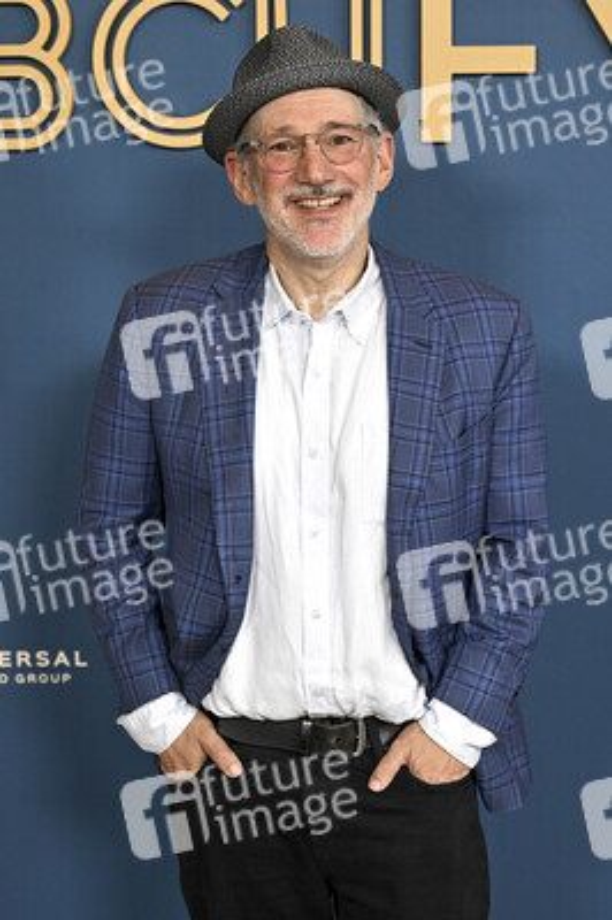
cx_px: 306
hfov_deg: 17.5
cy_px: 460
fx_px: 1992
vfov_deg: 26.0
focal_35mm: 78
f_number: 5.6
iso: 2000
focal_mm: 78
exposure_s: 1/320
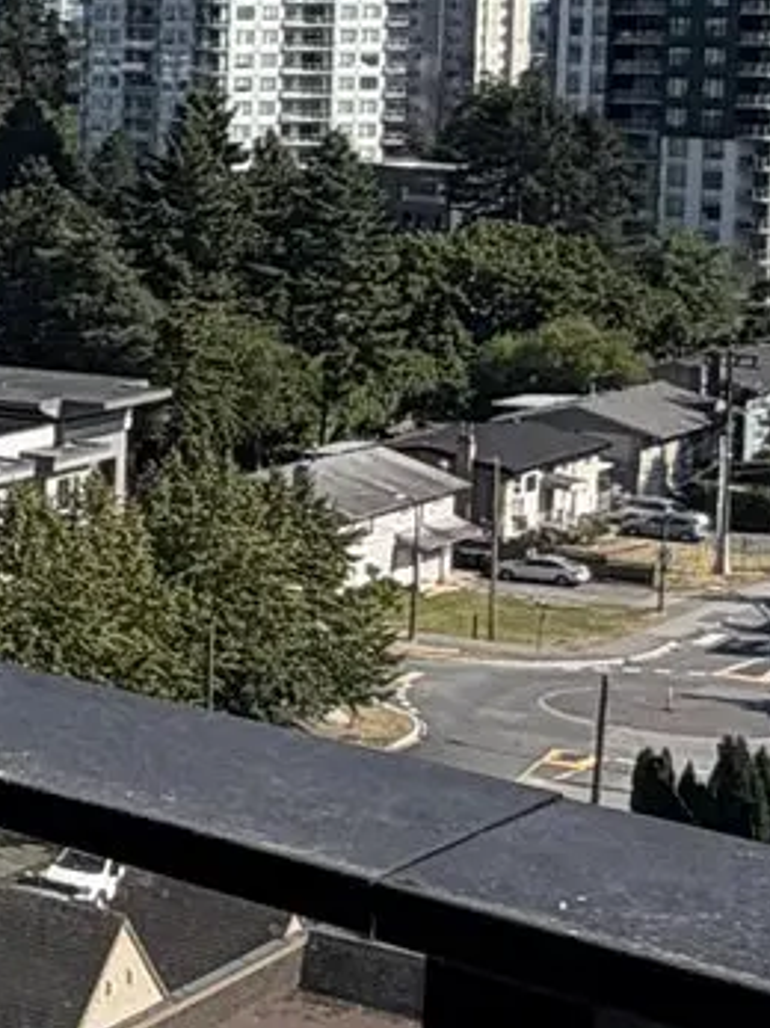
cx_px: -1297
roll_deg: +0.4
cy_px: 249
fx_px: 2760
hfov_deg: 11.7
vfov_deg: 20.9
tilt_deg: -4.3
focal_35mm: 93
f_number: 2.2
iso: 20
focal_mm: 2.22
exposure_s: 1/830
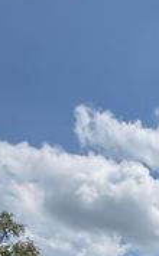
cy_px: 417
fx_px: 390
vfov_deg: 24.5
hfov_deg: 18.0
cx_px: 292
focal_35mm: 56
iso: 50
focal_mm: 2.22
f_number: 2.2
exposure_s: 1/2237
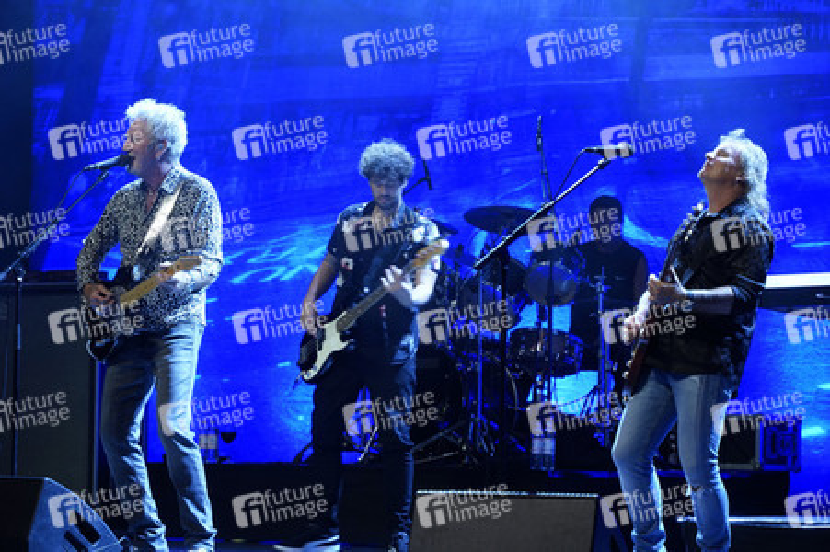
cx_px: 415
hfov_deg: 17.5
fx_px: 2695
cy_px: 276
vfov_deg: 11.7
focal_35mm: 117
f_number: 5.6
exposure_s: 1/60
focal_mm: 117
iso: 1600
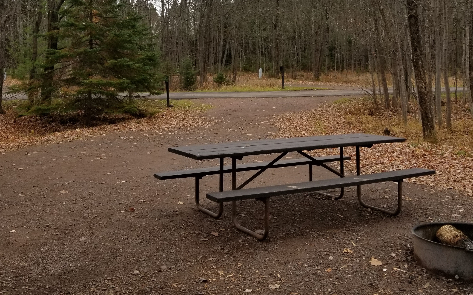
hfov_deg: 52.7
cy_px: 83
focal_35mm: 37
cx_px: 235
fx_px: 477
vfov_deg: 33.9
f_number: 1.7
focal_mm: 4.25
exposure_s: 1/742
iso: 50
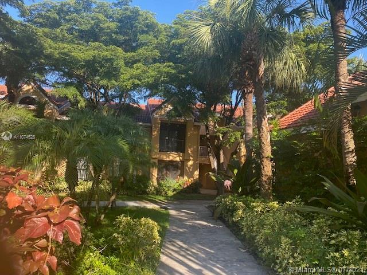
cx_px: 184
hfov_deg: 67.3
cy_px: 138
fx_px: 276
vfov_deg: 53.1
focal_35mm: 26
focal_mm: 4.25
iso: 32
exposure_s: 1/322
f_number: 1.8
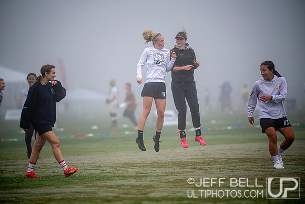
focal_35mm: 270
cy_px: 102
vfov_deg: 5.1
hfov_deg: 7.6
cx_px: 152
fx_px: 2288
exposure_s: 1/800
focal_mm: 270
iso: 100
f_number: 2.8
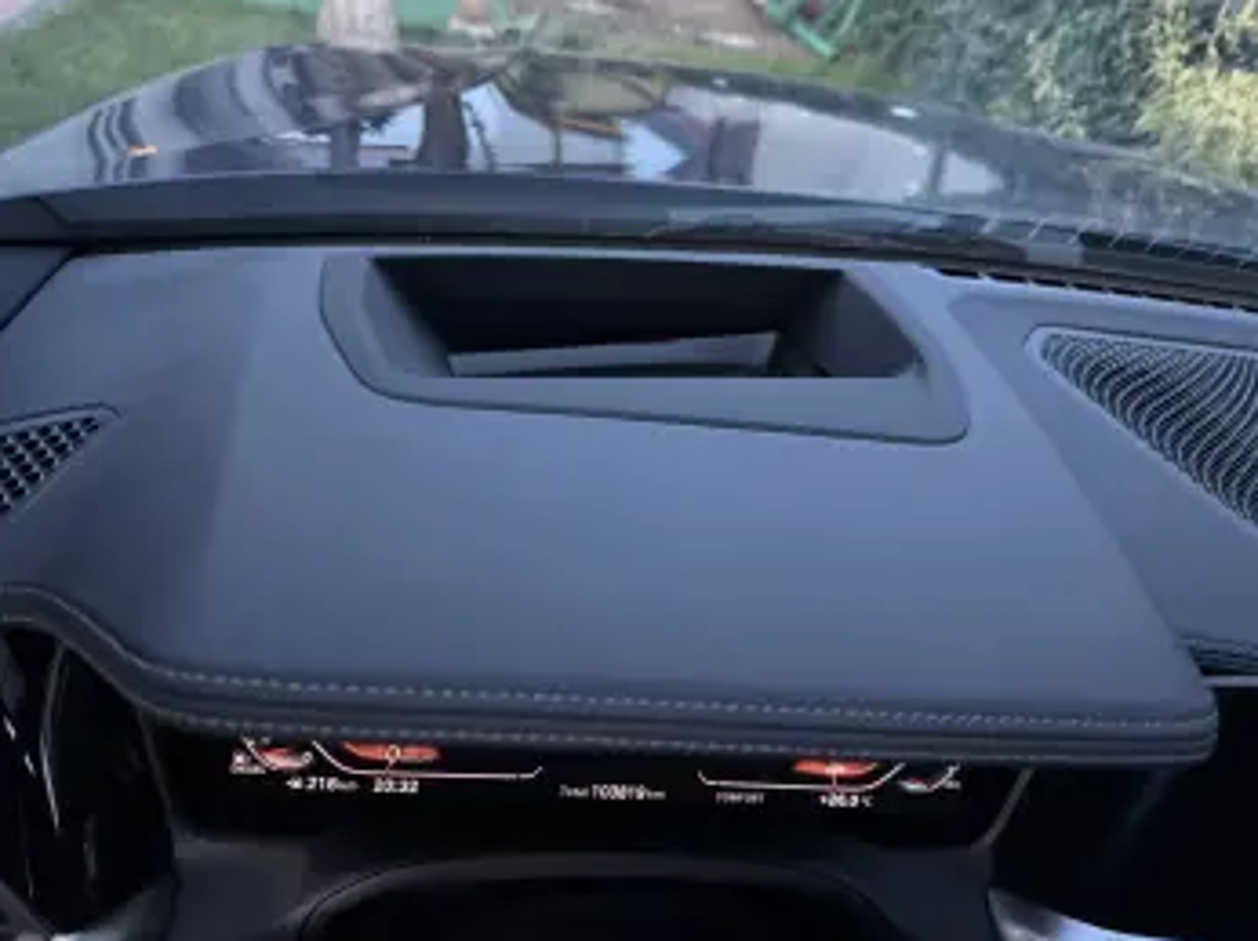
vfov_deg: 54.8
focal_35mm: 25
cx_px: 636
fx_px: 908
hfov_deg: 69.4
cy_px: 476
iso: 1250
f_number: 1.78
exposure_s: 1/30
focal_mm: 6.76
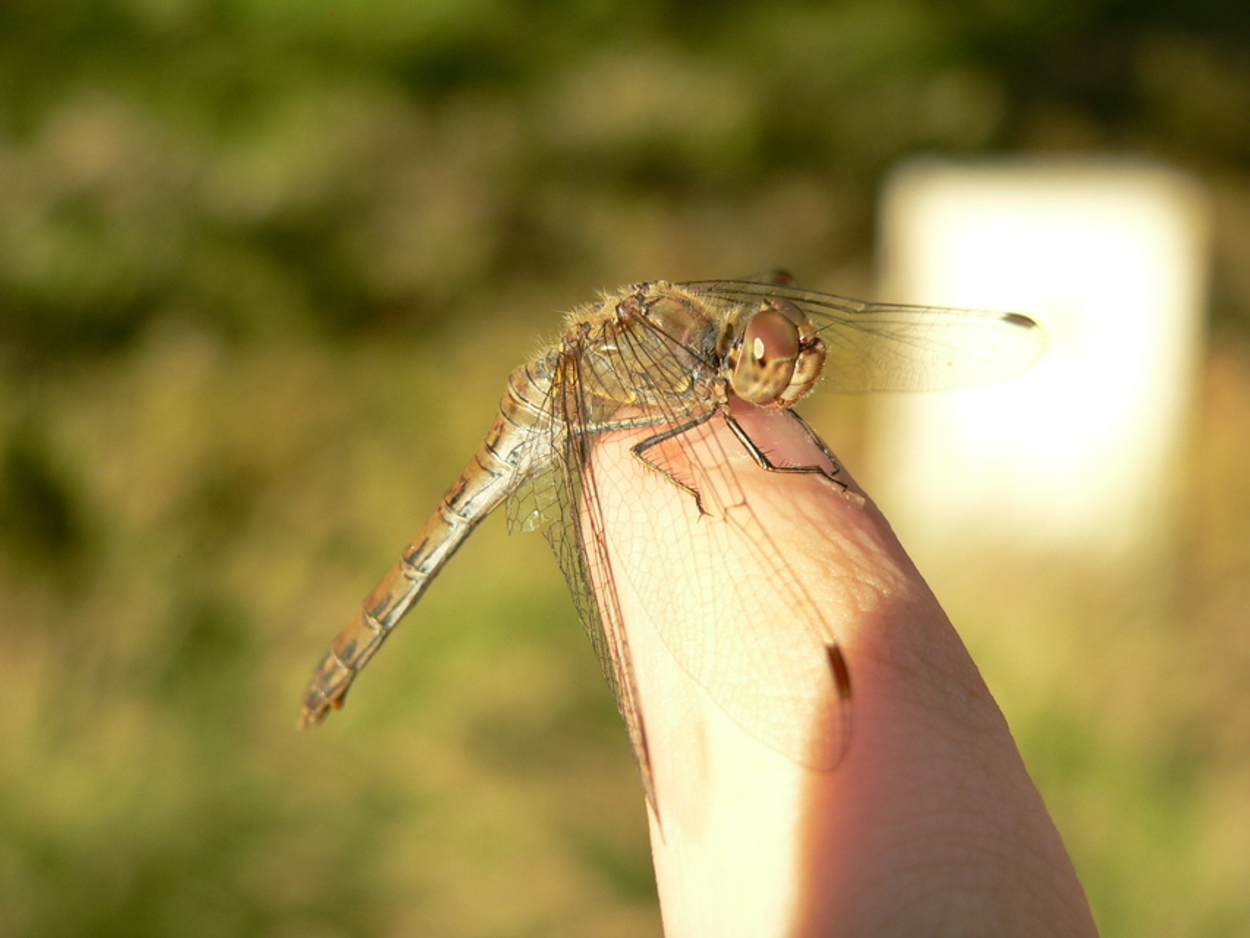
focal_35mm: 92
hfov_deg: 21.3
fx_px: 3323
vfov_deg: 16.1
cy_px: 469
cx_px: 625
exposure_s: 1/250
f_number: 4
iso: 80
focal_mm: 15.3
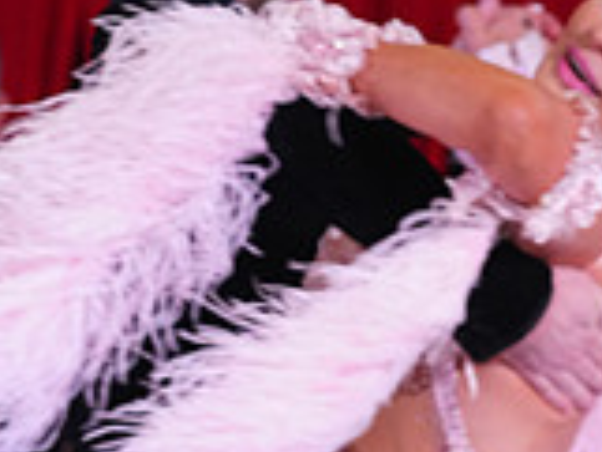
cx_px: 510
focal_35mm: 242
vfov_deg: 6.0
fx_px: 4212
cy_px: 773
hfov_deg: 8.2
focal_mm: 70
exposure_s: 1/250
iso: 2500
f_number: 4
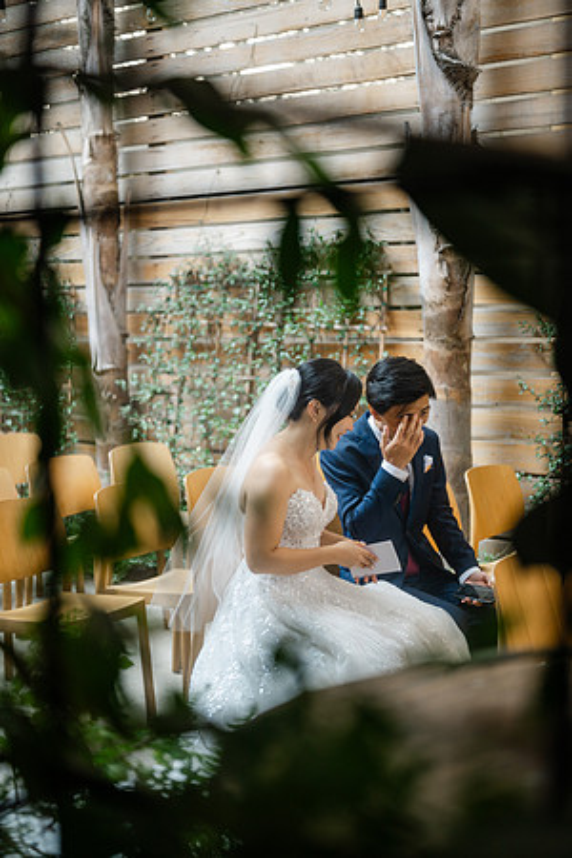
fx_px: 1192
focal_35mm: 50
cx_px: 286
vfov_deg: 39.6
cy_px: 429
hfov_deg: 27.0
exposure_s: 1/250
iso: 125
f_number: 1.8
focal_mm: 50
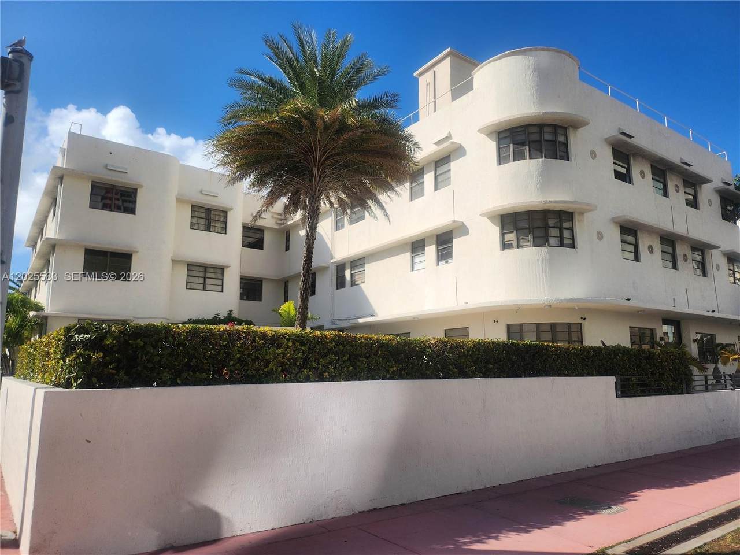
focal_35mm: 24
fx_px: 513
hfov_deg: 71.6
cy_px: 278
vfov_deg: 56.8
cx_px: 370
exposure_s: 1/4641
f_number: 1.8
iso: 50
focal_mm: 5
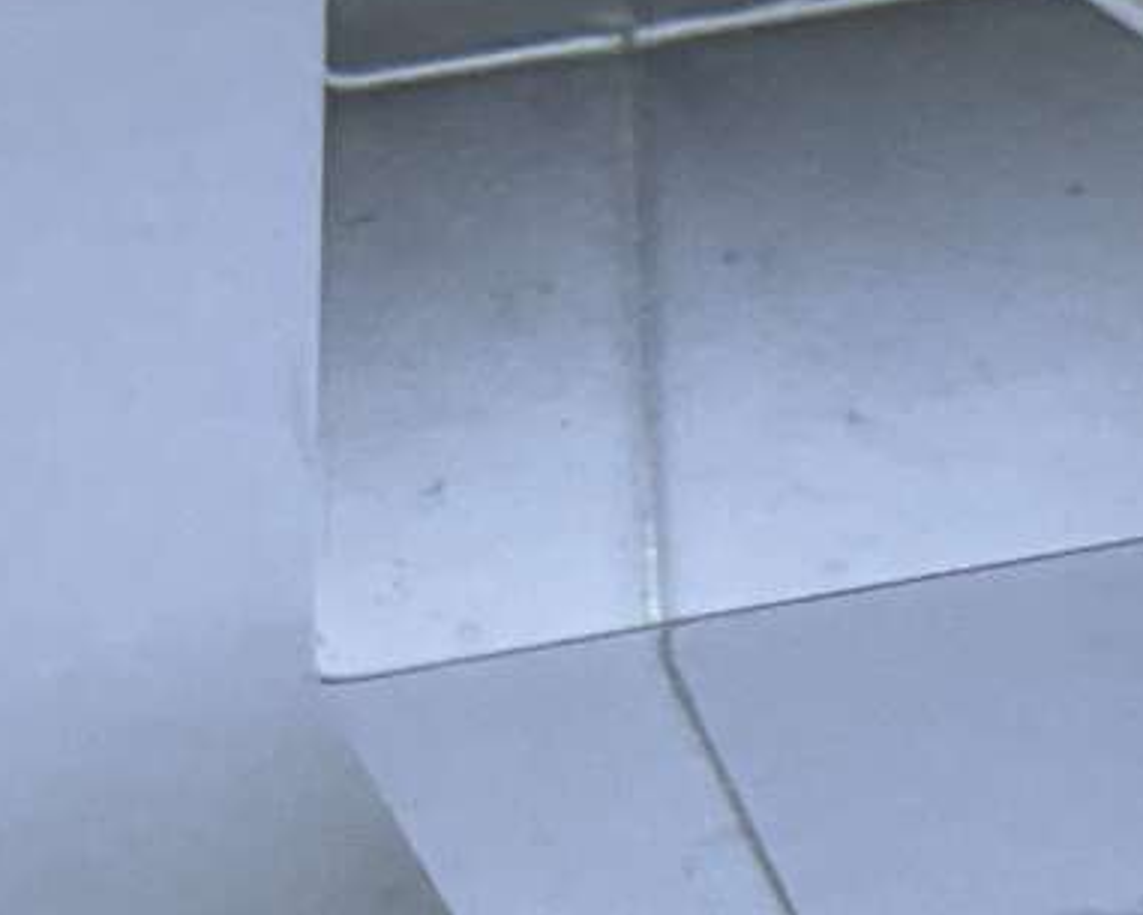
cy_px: 1158
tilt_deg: -56.4
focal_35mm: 190
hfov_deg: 9.1
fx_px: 6429
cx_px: 2769
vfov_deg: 8.0
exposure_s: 1/122
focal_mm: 3
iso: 16
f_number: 1.8
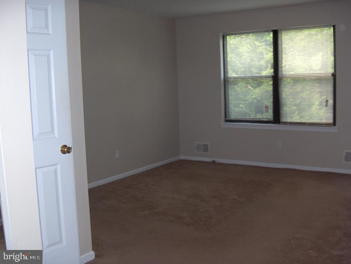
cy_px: 132
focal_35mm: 39
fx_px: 396
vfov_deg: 36.9
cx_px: 176
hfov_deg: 47.8
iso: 100
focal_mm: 8
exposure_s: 1/60
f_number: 2.8
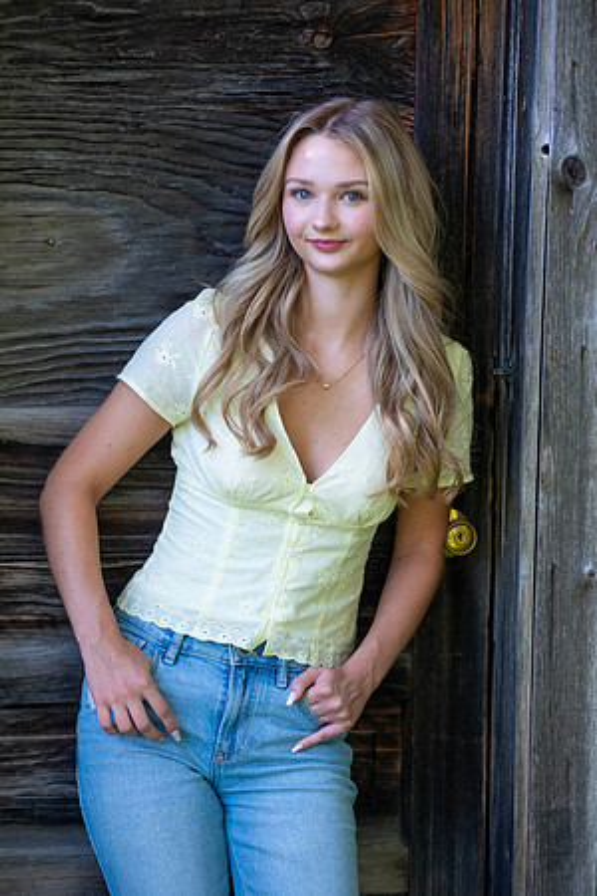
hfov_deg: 12.2
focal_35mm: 112
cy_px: 448
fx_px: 2786
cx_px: 298
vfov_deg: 18.3
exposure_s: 1/320
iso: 160
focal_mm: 112
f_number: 4
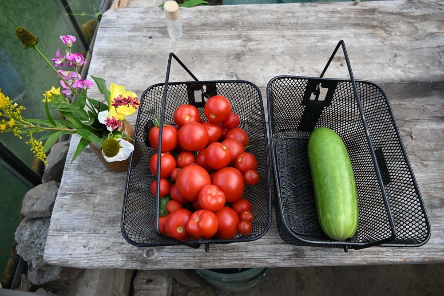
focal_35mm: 27
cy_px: 148
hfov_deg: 67.4
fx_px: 333
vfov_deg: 47.9
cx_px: 222
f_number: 4
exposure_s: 1/250
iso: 400
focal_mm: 18
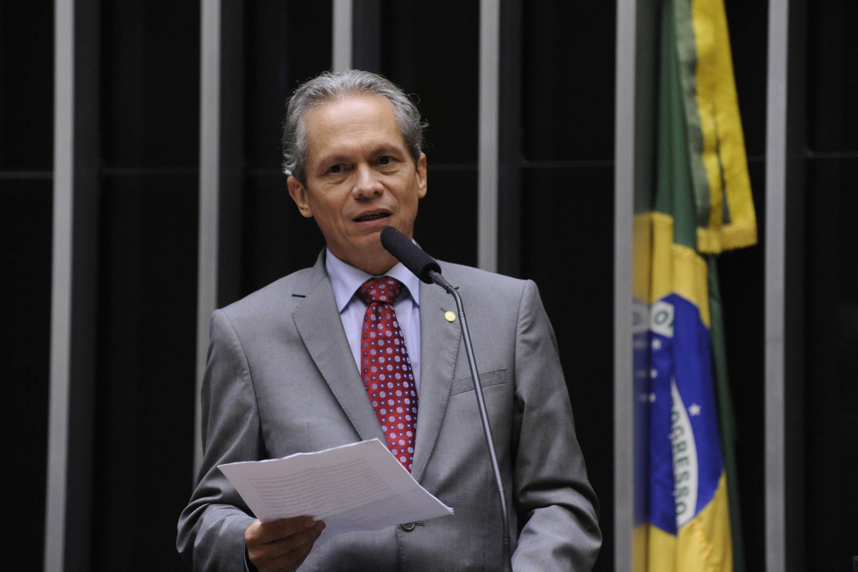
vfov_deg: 8.6
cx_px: 429
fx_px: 3812
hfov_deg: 12.8
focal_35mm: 160
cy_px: 286
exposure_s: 1/60
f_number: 5
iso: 3200
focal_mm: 160
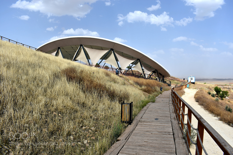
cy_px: 78
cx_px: 116
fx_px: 175
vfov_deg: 47.9
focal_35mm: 27
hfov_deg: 67.4
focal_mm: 18
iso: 110
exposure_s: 1/500
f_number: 8
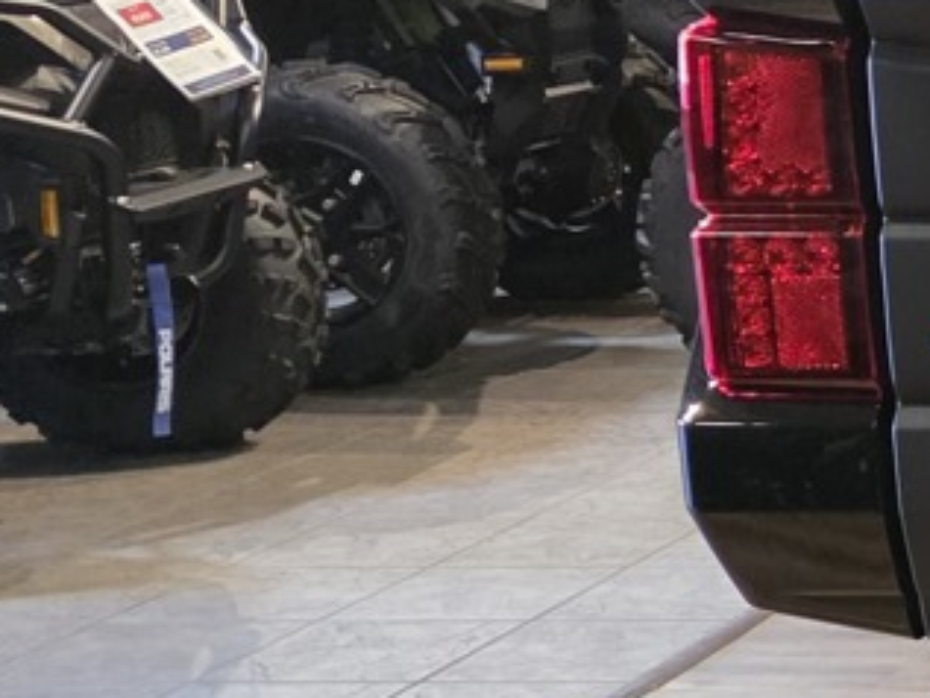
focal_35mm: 116
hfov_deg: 12.9
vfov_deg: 12.8
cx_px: 2233
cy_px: 378
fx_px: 3118
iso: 1250
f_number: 1.7
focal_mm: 6.3
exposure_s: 1/120
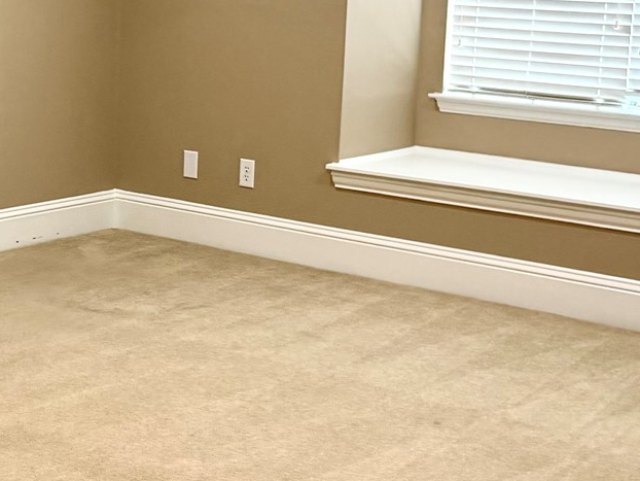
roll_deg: -0.2
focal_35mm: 79
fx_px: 1461
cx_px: 137
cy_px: 175
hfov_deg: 24.4
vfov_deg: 18.6
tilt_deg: -6.9
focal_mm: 6.76
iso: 160
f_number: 1.78
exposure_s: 1/120
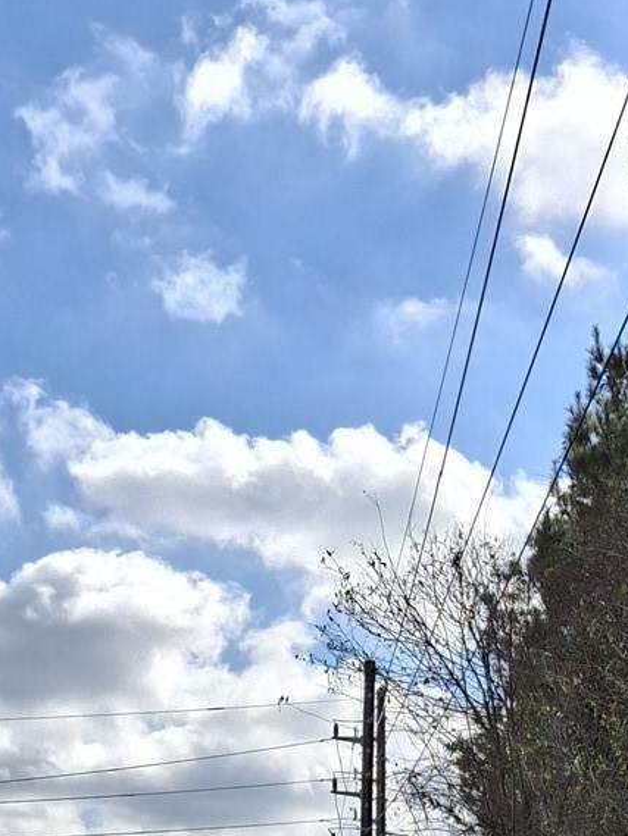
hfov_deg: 16.4
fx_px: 2176
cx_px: 446
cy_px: 1333
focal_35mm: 90
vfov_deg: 18.6
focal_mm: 4.69
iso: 25
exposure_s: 1/2045
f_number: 1.8
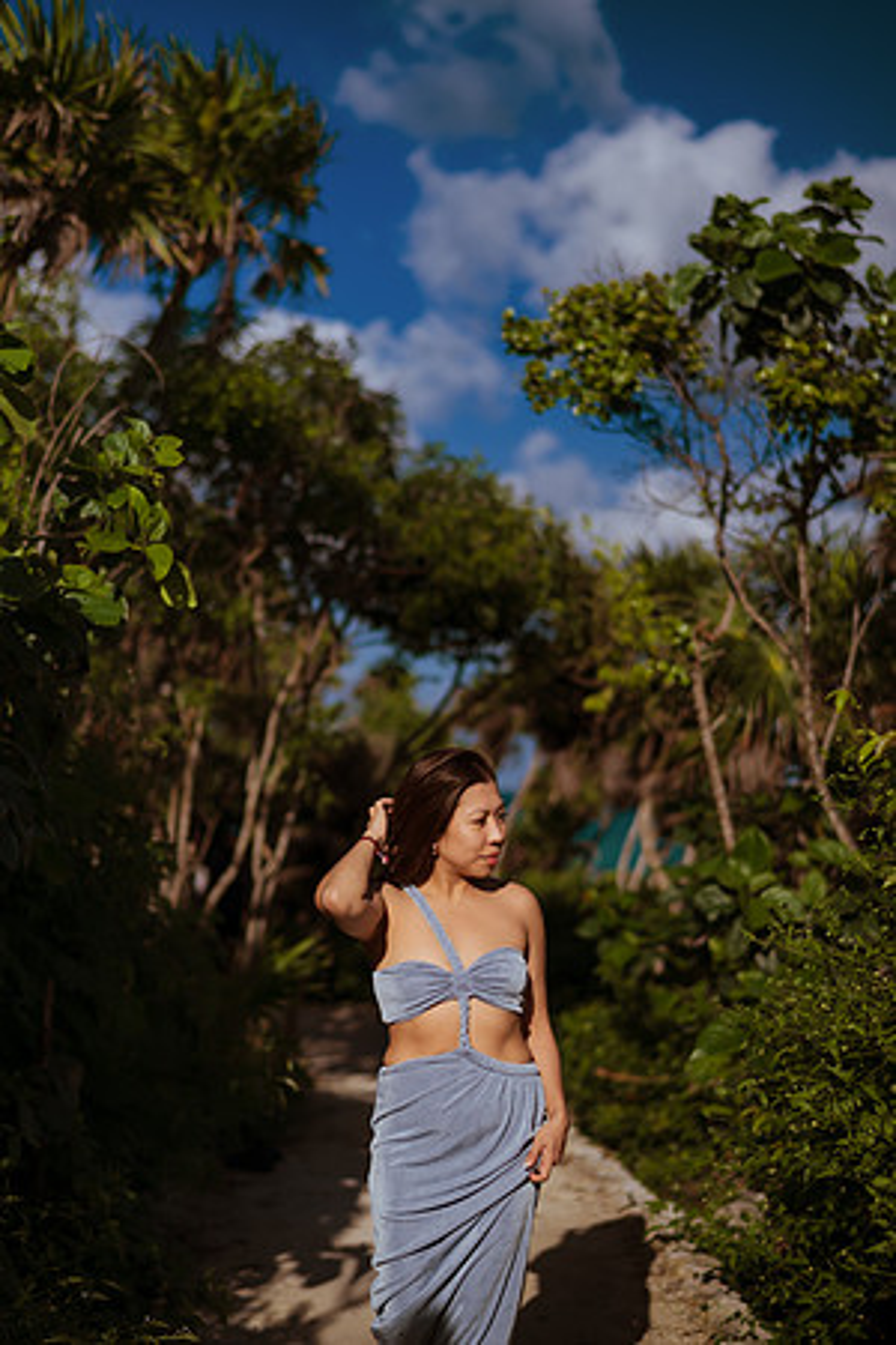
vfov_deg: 34.5
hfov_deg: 23.4
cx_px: 448
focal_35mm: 58
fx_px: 2165
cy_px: 672
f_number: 2
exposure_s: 1/8000
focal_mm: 58
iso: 50
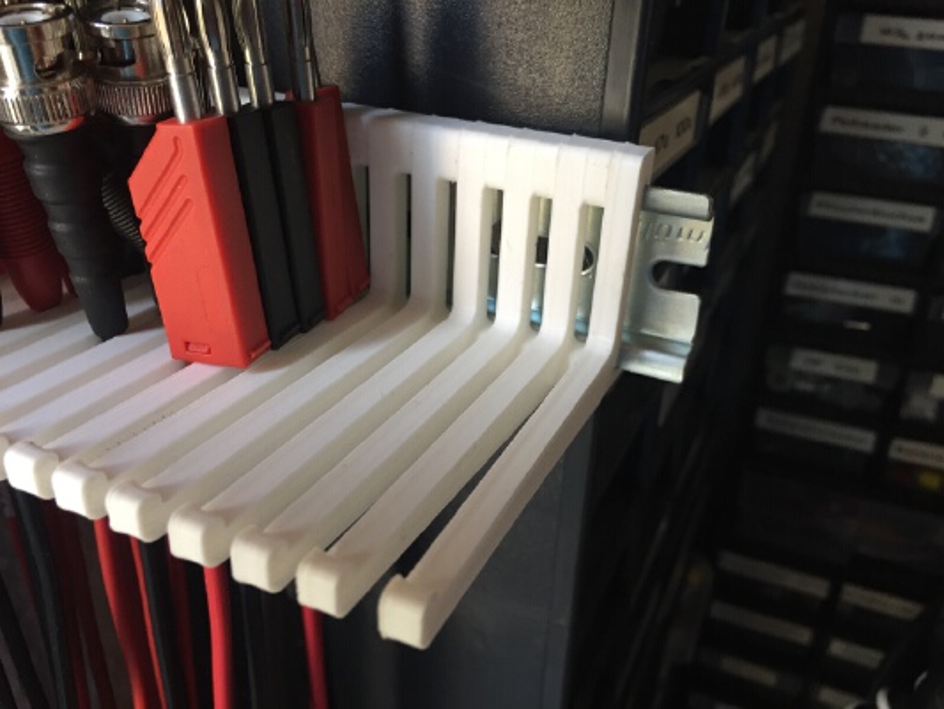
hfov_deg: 61.6
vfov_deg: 48.2
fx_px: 791
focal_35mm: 29
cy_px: 354
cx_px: 472
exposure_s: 1/33
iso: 100
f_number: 2.2
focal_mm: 4.15
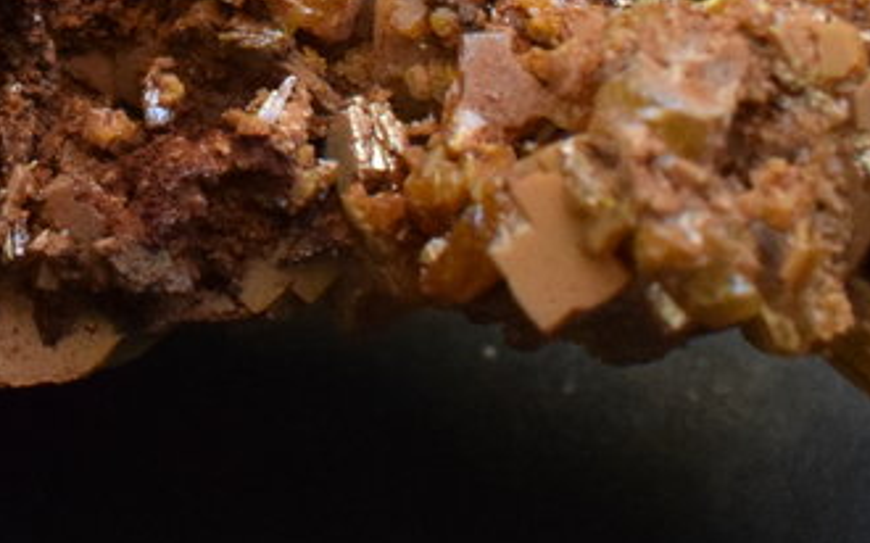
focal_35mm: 185
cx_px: -179
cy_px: -231
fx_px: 4396
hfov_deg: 11.1
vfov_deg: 7.0
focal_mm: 25
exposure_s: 1/250
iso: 3200
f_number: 10
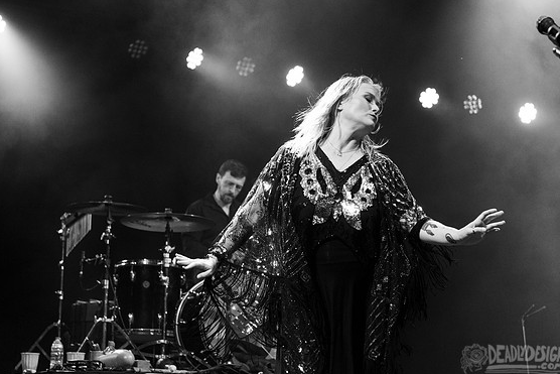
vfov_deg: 16.7
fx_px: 1276
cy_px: 173
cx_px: 286
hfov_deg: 24.8
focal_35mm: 82
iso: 2500
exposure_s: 1/400
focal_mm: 70
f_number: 3.5
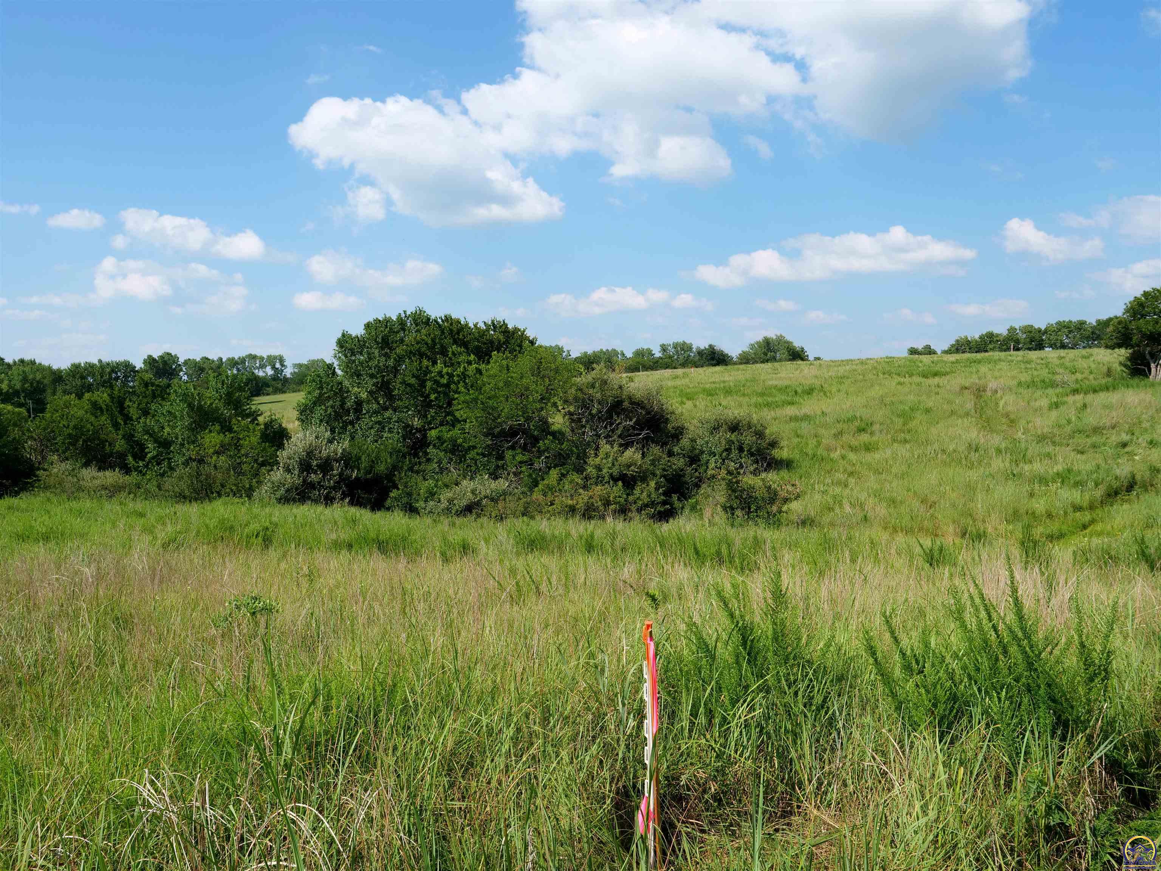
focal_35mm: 24
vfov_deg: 56.8
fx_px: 805
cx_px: 580
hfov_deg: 71.6
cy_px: 436
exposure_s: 1/640
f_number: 6.3
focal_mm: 12
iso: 200
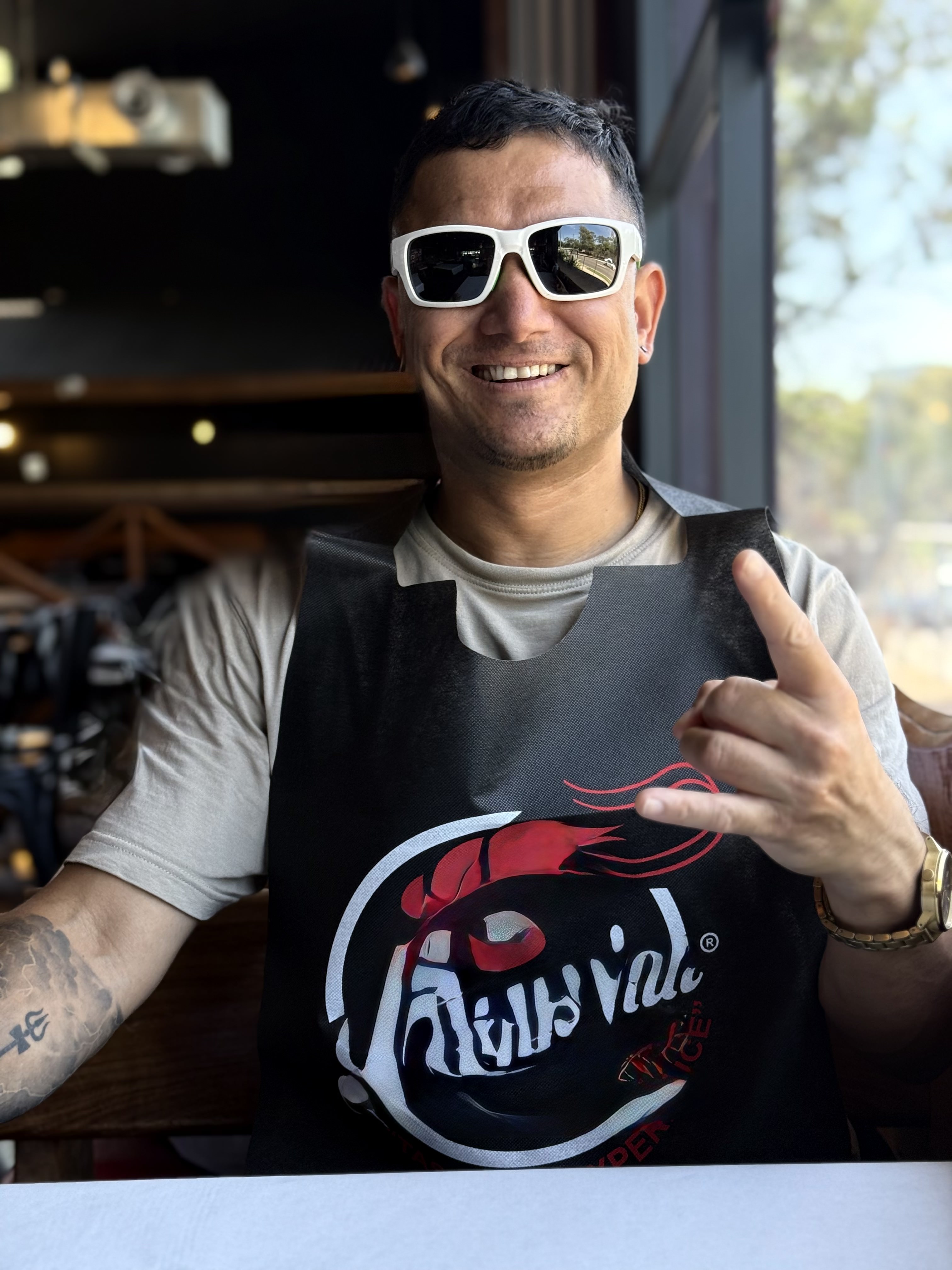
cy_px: 635
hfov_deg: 30.3
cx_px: 476
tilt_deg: -4.8
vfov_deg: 39.7
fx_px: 1760
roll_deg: +1.4
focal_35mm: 48
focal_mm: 6.76
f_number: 1.78
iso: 64
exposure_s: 1/50
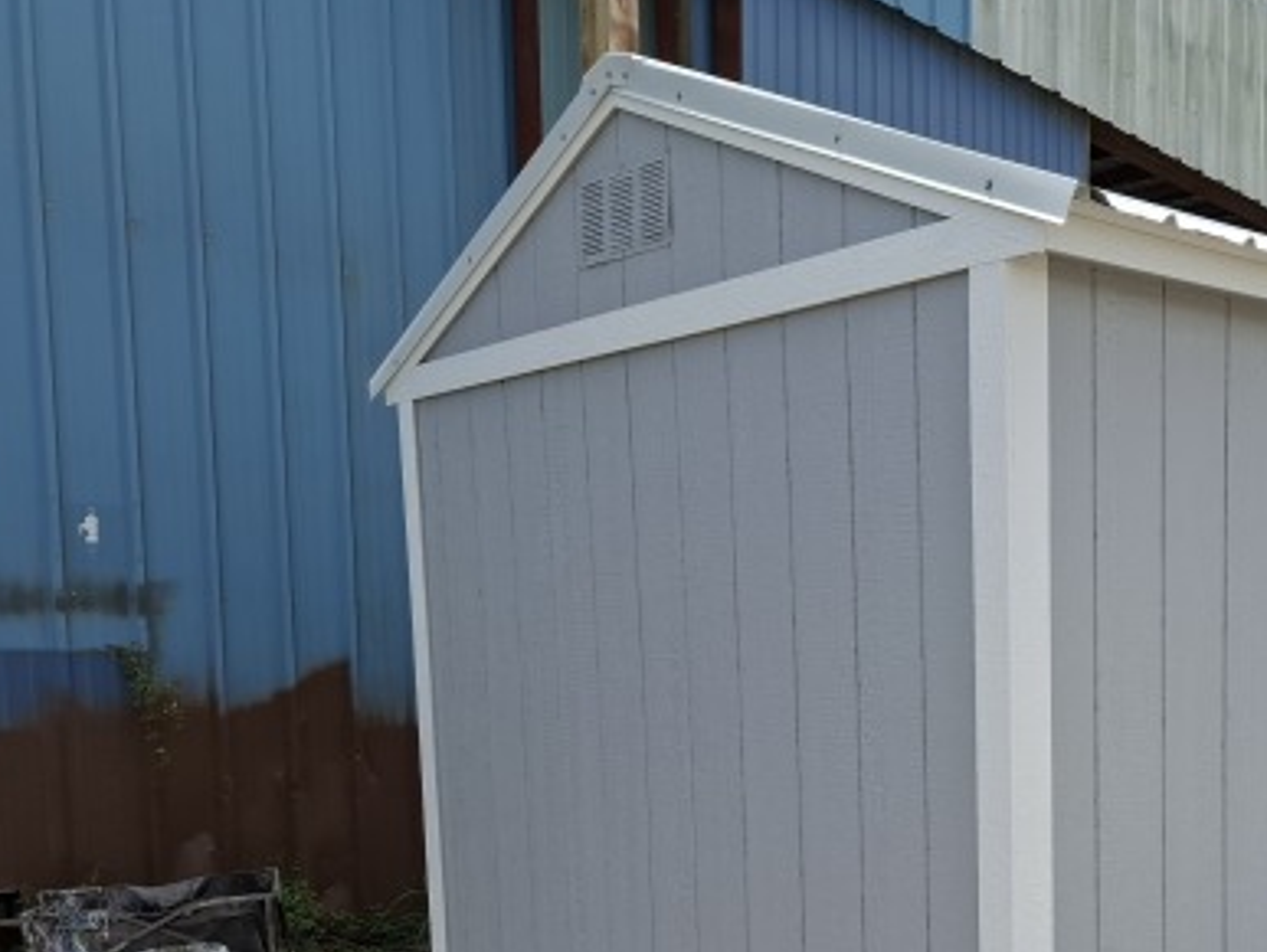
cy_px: 746
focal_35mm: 38
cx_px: 1015
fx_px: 1392
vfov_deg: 36.6
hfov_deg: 46.4
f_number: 1.8
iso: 50
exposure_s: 1/1307
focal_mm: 5.54
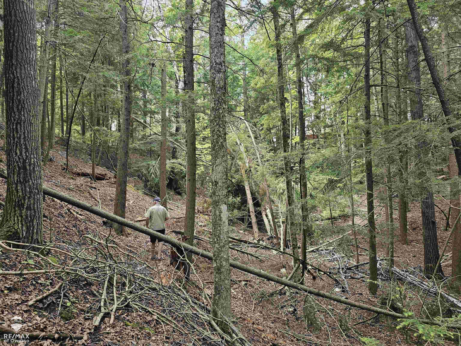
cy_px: 173
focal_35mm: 23
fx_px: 306
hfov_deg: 73.9
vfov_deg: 58.9
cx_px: 230
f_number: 1.7
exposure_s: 1/207
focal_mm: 6.3
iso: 64
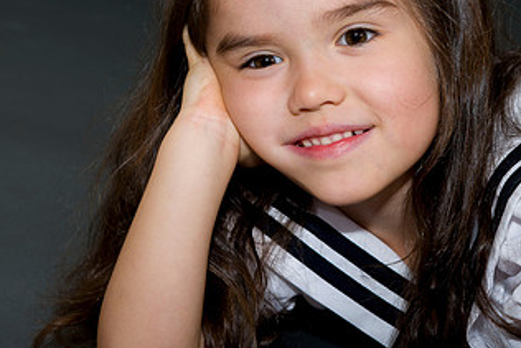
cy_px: 45
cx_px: 364
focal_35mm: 141
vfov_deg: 9.7
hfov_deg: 14.5
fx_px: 2041
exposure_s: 1/200
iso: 125
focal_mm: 66
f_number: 6.3
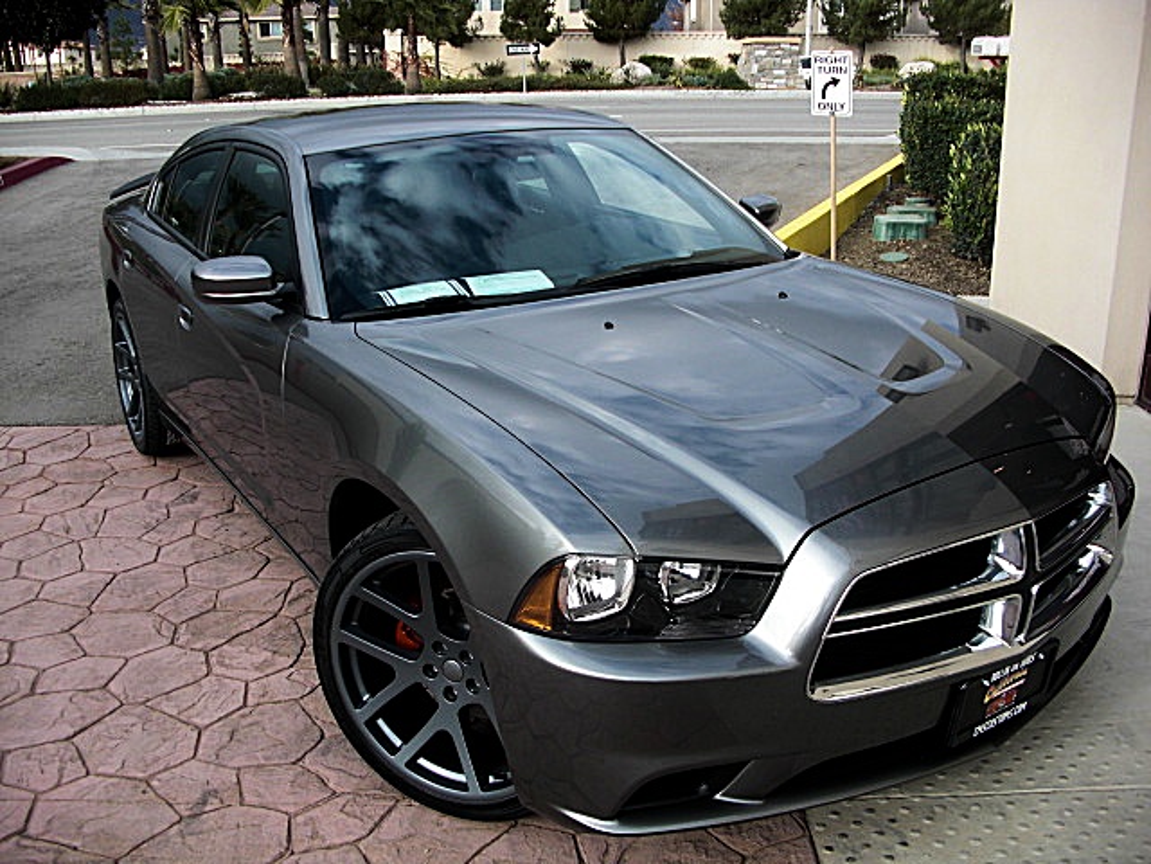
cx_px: 576
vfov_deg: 39.7
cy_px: 432
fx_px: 1197
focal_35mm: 36
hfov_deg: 51.4
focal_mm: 6.3
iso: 50
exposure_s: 1/320
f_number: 2.8
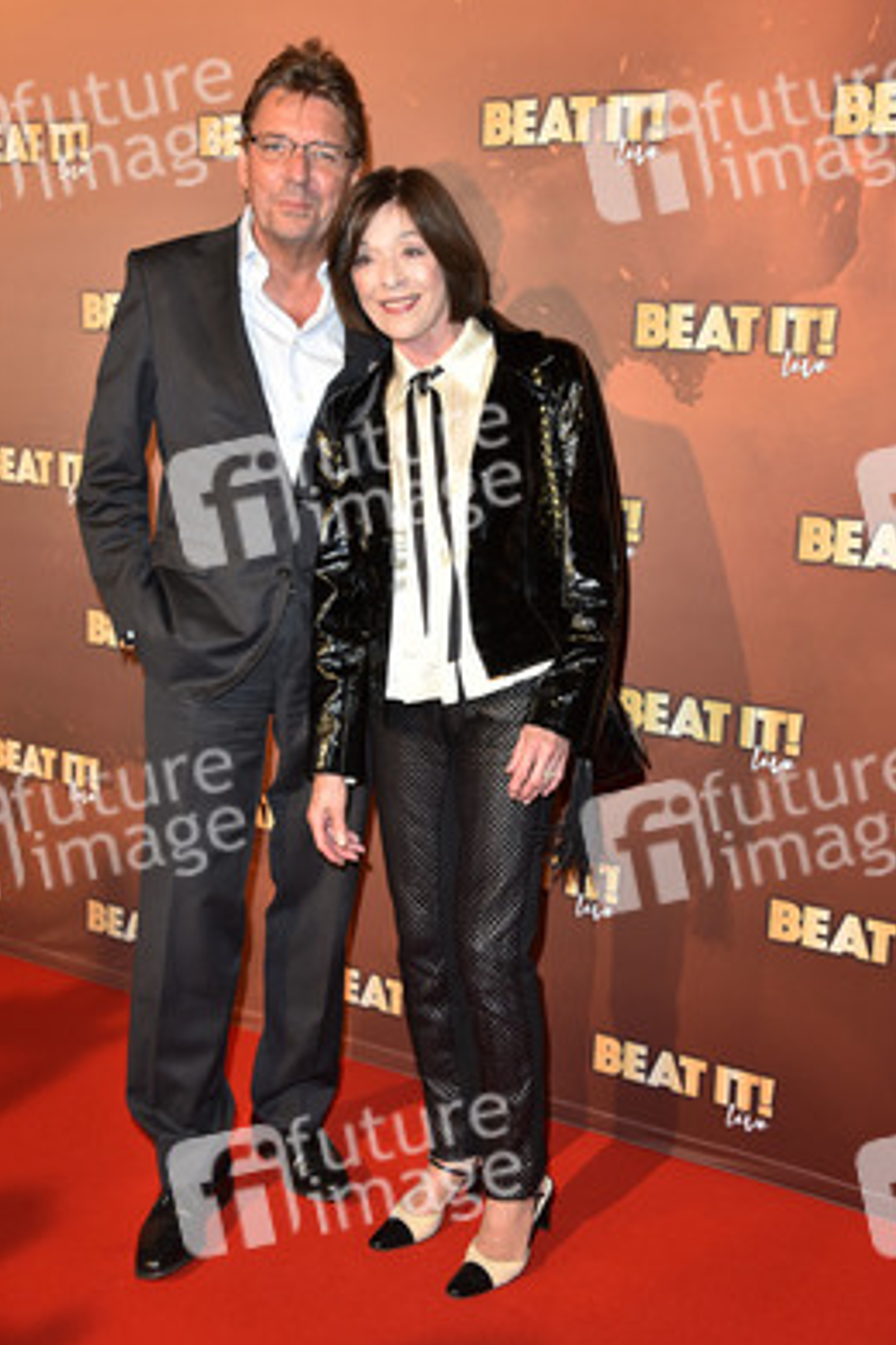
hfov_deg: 32.6
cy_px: 659
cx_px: 445
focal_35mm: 41
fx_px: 1531
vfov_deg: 47.4
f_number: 5.6
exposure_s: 1/125
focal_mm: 40
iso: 500
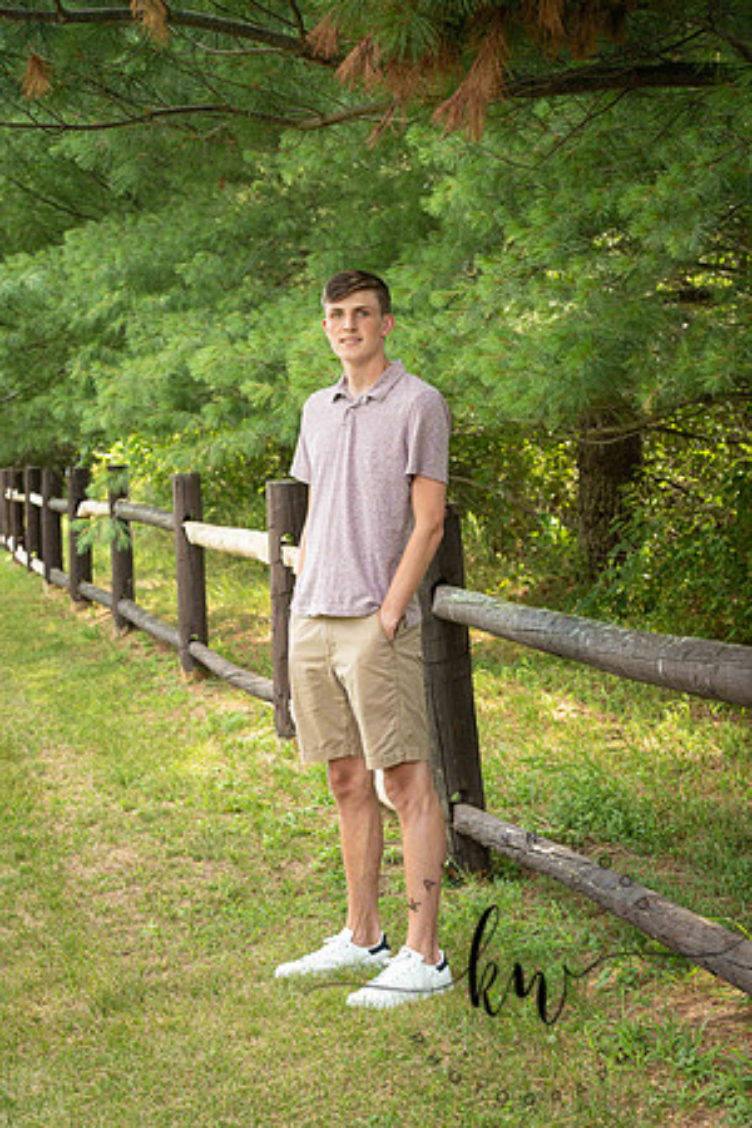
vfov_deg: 27.0
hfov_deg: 18.2
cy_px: 564
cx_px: 376
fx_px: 2350
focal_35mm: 75
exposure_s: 1/200
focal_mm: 75
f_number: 6.3
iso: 500
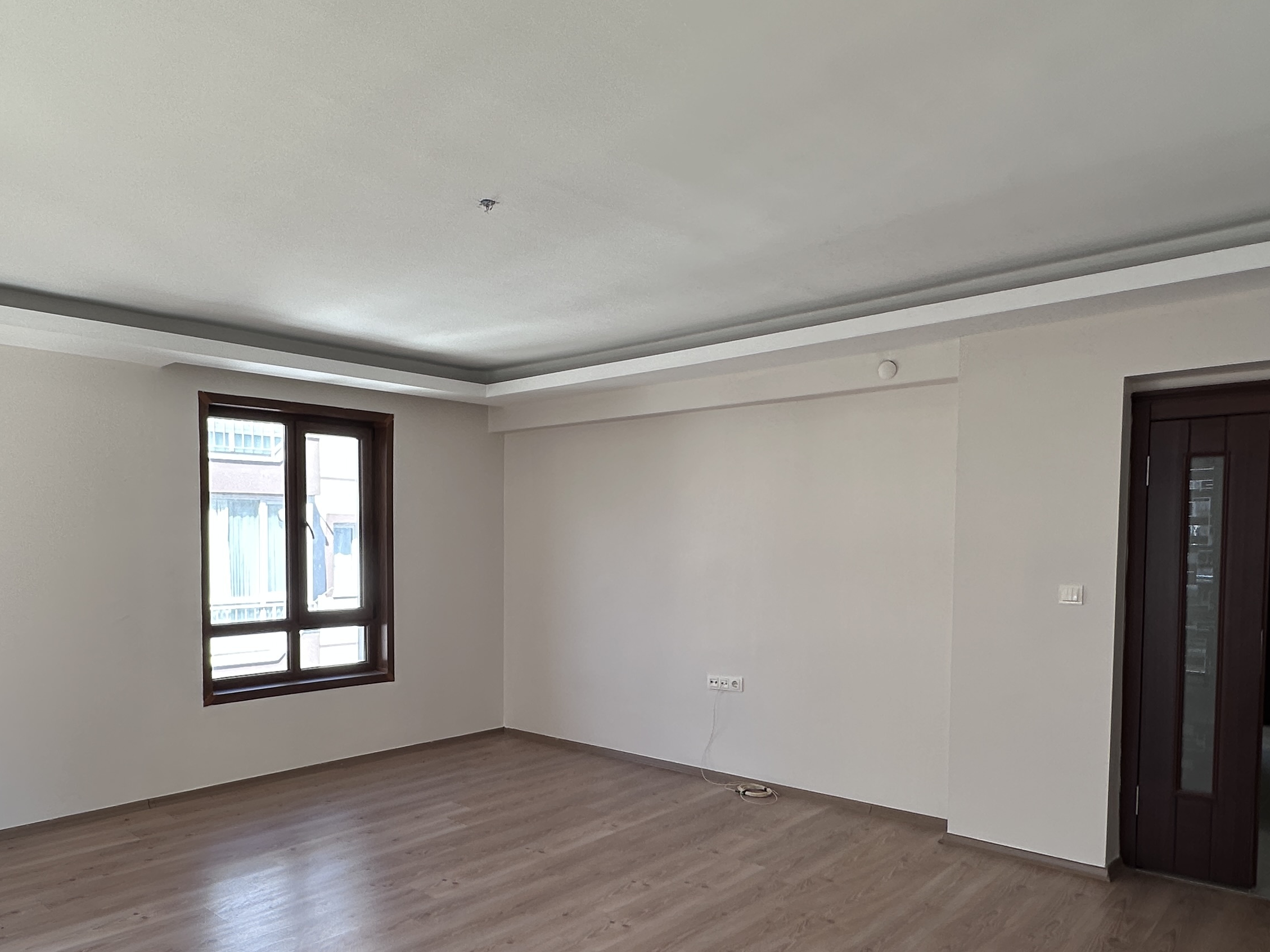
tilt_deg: -2.0
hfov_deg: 68.3
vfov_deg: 54.4
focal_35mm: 25
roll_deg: -0.1
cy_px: 579
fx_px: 917
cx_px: 475
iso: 40
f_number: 2.2
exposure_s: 1/157
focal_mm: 2.22
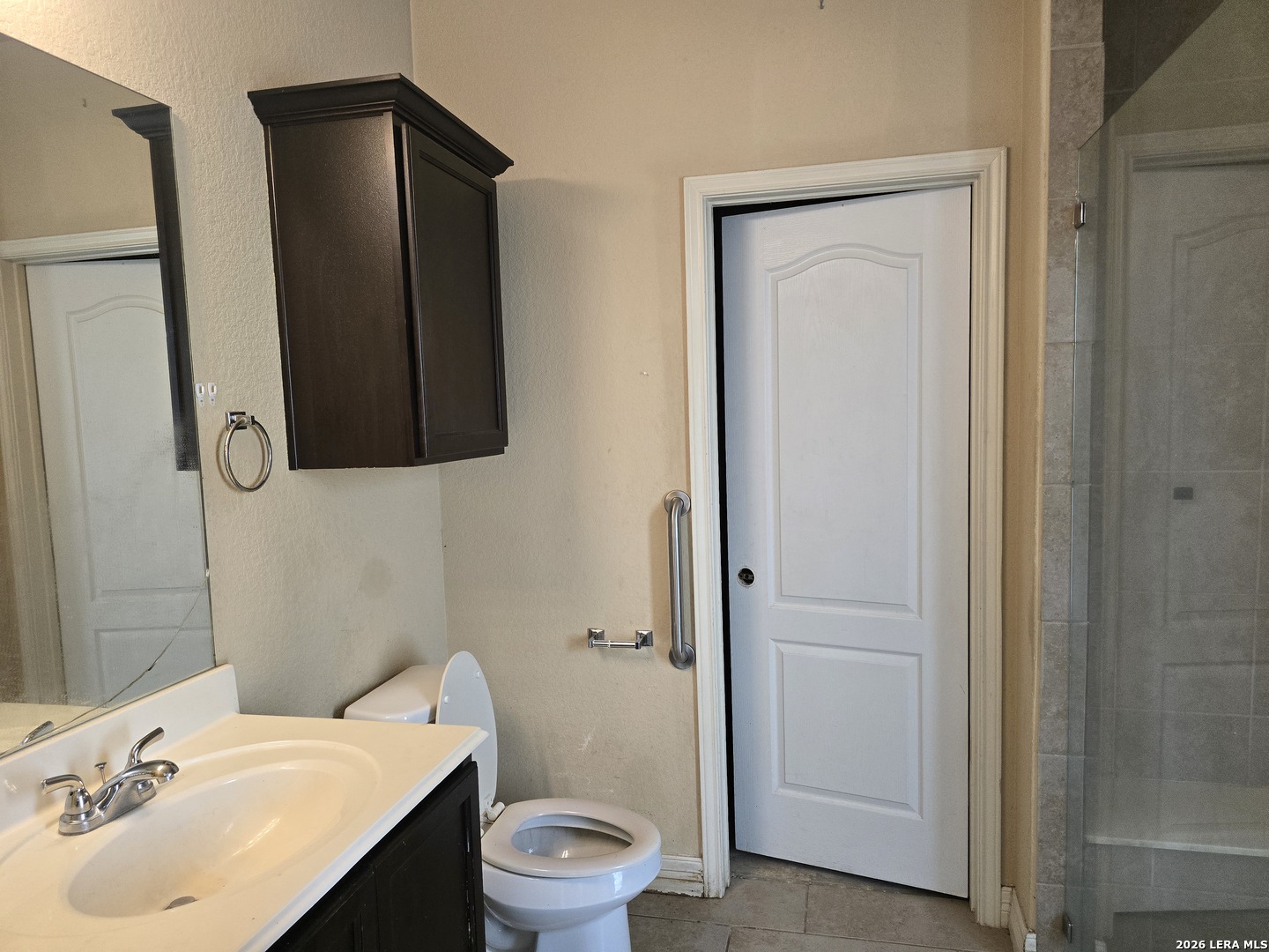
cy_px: 476
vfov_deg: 58.9
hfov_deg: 73.9
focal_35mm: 23
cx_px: 634
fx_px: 843
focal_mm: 6.3
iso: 250
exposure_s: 1/120
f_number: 1.7
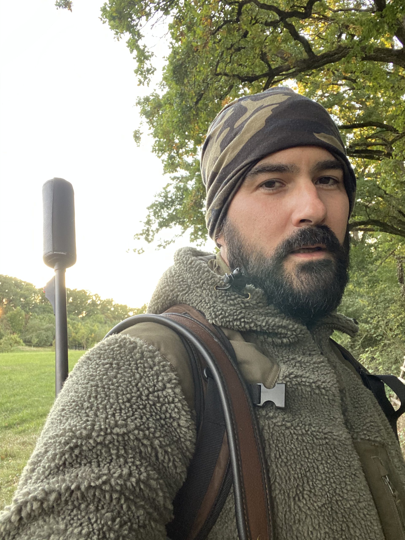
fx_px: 468
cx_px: 202
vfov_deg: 60.0
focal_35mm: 30
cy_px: 270
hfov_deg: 46.8
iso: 125
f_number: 2.2
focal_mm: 2.71
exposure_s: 1/60
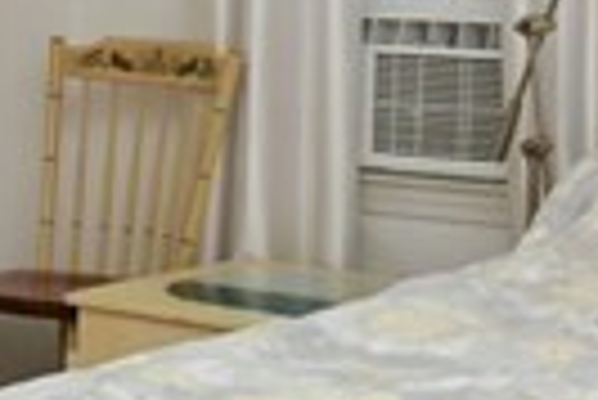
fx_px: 1796
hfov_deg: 18.8
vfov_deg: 12.6
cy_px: 61
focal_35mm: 108
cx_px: 450
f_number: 10
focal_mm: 14
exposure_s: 1/1250
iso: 6400
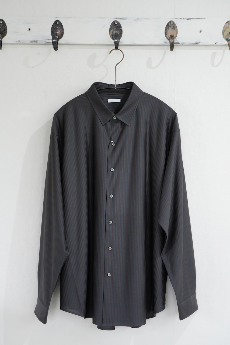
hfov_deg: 23.4
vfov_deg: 34.5
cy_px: 172
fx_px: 555
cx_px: 115
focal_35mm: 58
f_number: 10
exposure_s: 1/30
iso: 1250
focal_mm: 58
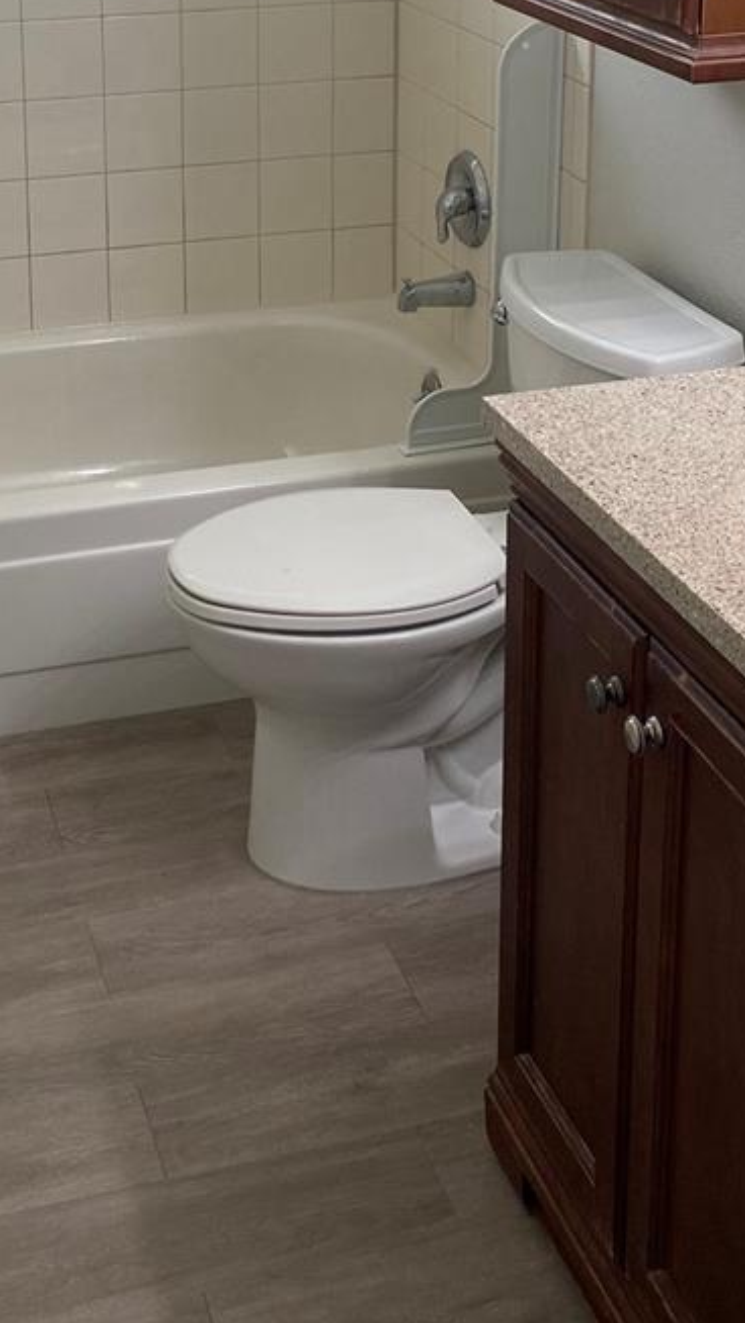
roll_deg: +0.7
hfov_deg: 22.8
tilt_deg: -12.7
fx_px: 1826
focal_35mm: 52
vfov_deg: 37.1
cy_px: 115
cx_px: 178
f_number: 1.8
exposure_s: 1/120
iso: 80
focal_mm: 4.25
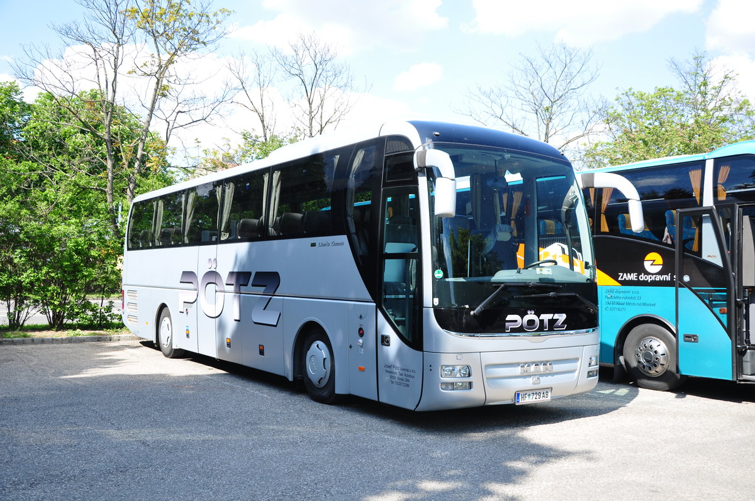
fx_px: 754
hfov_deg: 53.2
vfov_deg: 36.8
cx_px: 378
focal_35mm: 36
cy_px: 250
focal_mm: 24
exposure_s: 1/100
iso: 200
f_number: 5
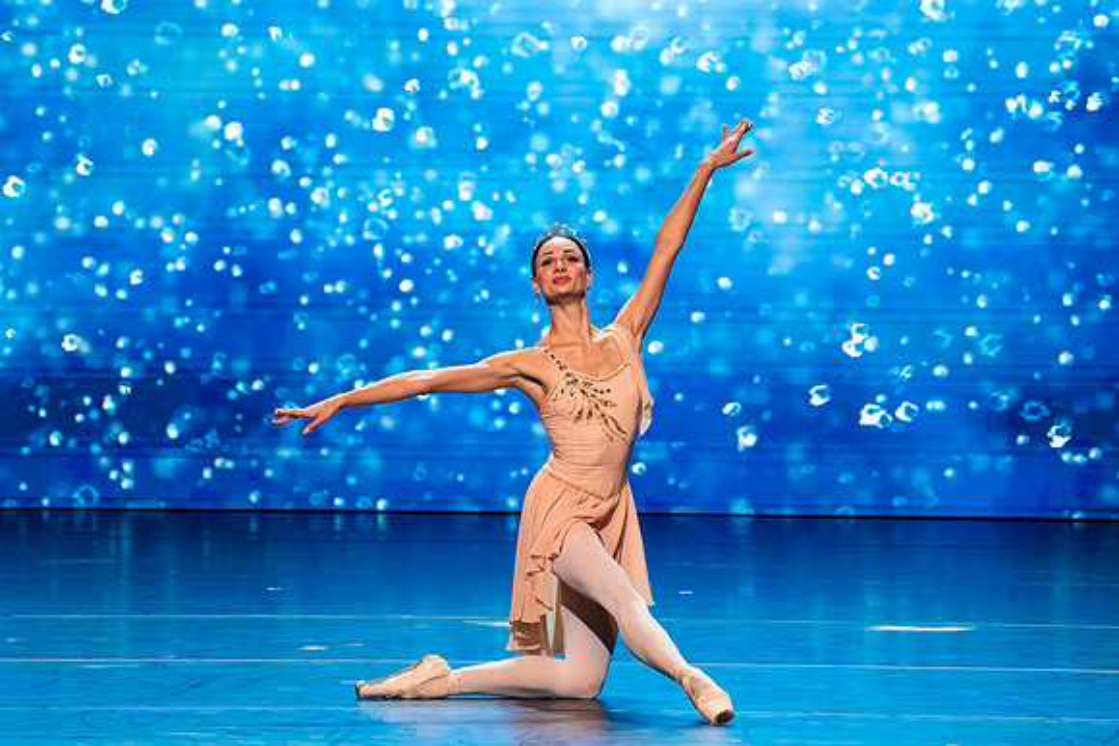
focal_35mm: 467
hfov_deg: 4.4
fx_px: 14527
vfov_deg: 2.9
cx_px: 522
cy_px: 289
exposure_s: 1/400
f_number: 5.6
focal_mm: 379
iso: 6400
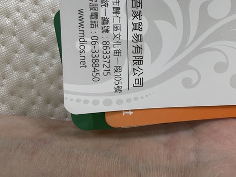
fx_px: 307
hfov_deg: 39.7
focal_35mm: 45
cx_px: 202
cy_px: 54
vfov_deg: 31.8
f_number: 1.6
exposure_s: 1/60
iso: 80
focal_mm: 4.2
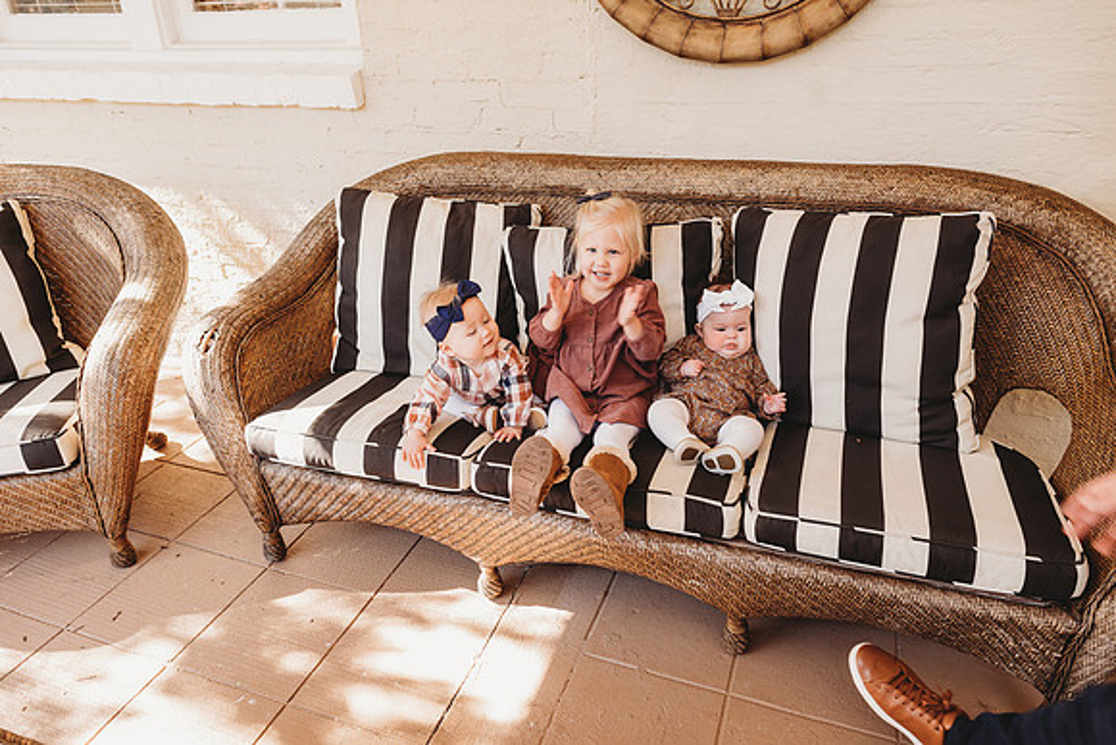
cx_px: 558
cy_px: 372
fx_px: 744
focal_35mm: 24
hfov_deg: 73.7
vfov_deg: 53.2
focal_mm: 24
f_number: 4.5
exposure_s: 1/100
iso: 400
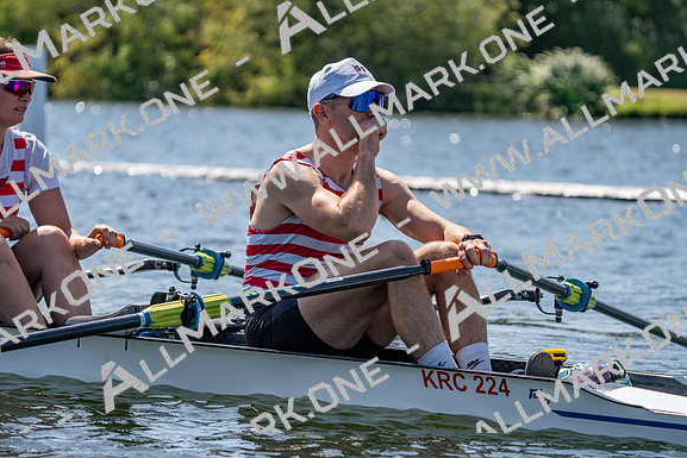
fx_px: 3836
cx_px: 343
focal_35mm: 201
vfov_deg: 6.8
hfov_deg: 10.2
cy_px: 229
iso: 320
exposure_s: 1/2000
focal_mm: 200
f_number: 5.6
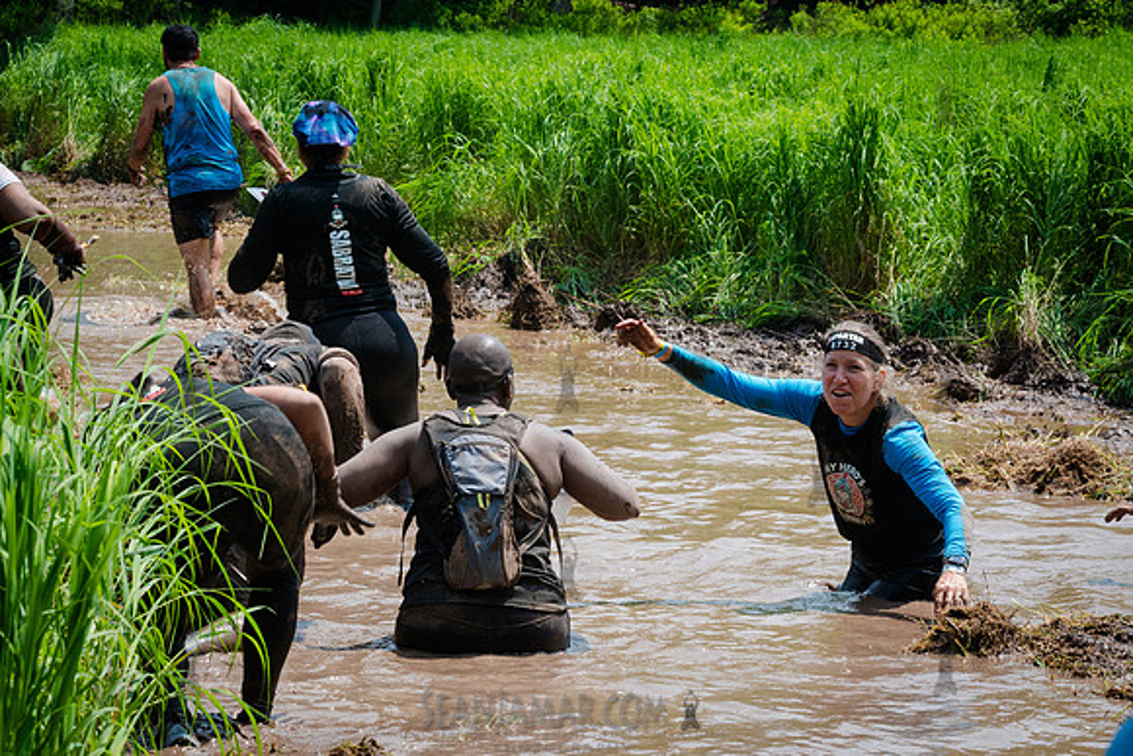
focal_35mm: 164
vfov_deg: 8.4
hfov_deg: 12.5
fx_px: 5171
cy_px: 456
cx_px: 468
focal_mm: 105
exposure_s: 1/200
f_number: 14
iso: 400
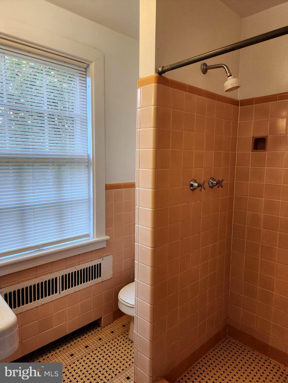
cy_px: 192
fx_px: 255
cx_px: 144
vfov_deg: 73.9
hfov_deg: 58.9
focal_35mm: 23
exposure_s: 1/180
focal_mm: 6.4
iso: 200
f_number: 1.8
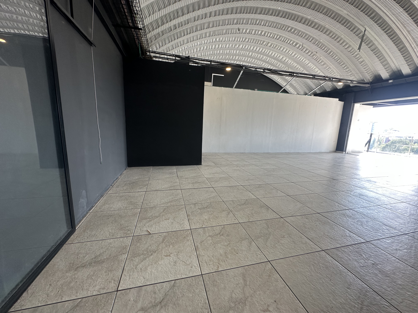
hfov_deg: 102.1
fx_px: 169
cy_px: 156
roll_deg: -2.3
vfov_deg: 85.7
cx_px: 209
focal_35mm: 14
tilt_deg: -10.6
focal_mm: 2.22
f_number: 2.2
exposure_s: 1/99
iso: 100
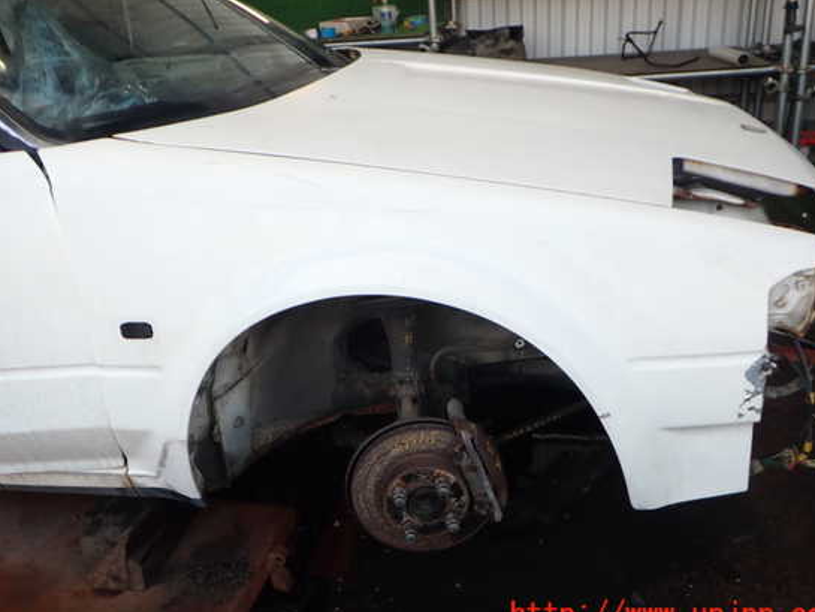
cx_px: 399
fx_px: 777
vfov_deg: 43.0
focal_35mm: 33
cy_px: 298
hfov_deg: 55.3
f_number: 2.3
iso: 200
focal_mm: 5.4
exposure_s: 1/125
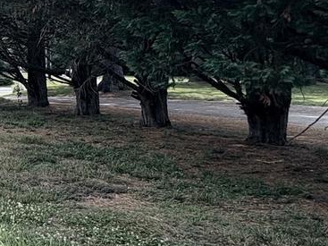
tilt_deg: -4.1
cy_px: 89
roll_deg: +4.5
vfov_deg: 26.4
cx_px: -173
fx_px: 521
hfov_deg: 25.5
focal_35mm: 55
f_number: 2.2
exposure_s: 1/578
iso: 64
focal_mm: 2.22
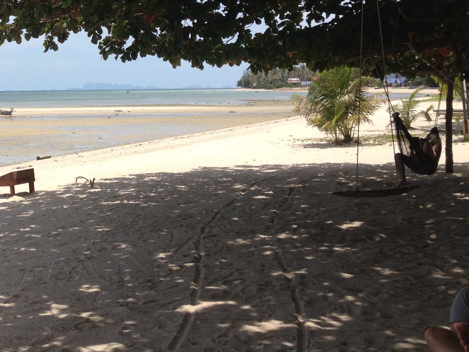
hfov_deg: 29.7
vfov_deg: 22.9
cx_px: 65
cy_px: 63
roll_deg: +2.7
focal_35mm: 63
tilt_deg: -0.9
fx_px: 854
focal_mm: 4.28
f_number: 2.4
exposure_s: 1/1672
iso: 50
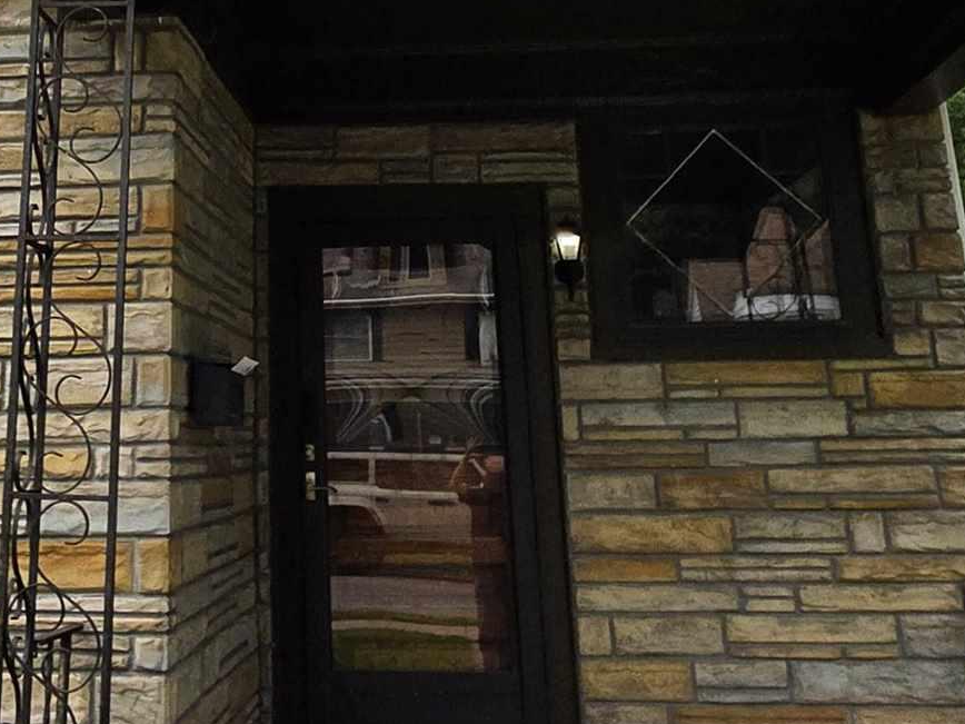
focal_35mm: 46
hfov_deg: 40.2
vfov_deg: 29.7
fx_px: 1282
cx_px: 252
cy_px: 26
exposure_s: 1/2000
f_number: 1.9
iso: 50
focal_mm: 2.2
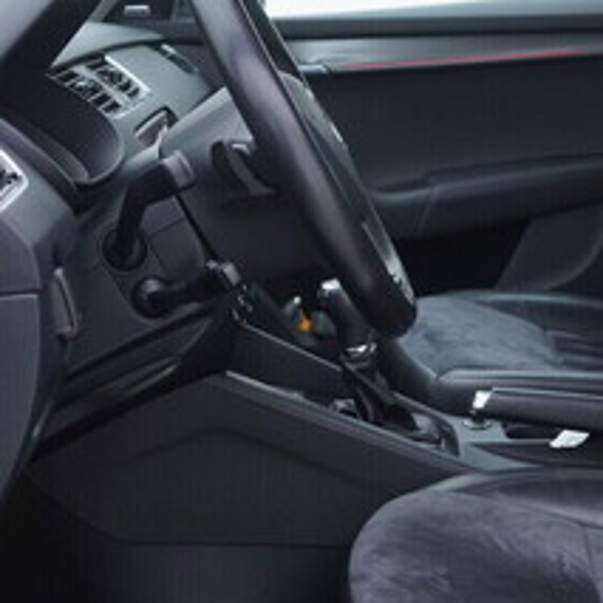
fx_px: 1557
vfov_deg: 21.8
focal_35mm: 79
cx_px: 439
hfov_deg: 21.8
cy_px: 163
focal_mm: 24
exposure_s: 1/50
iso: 125
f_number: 3.2
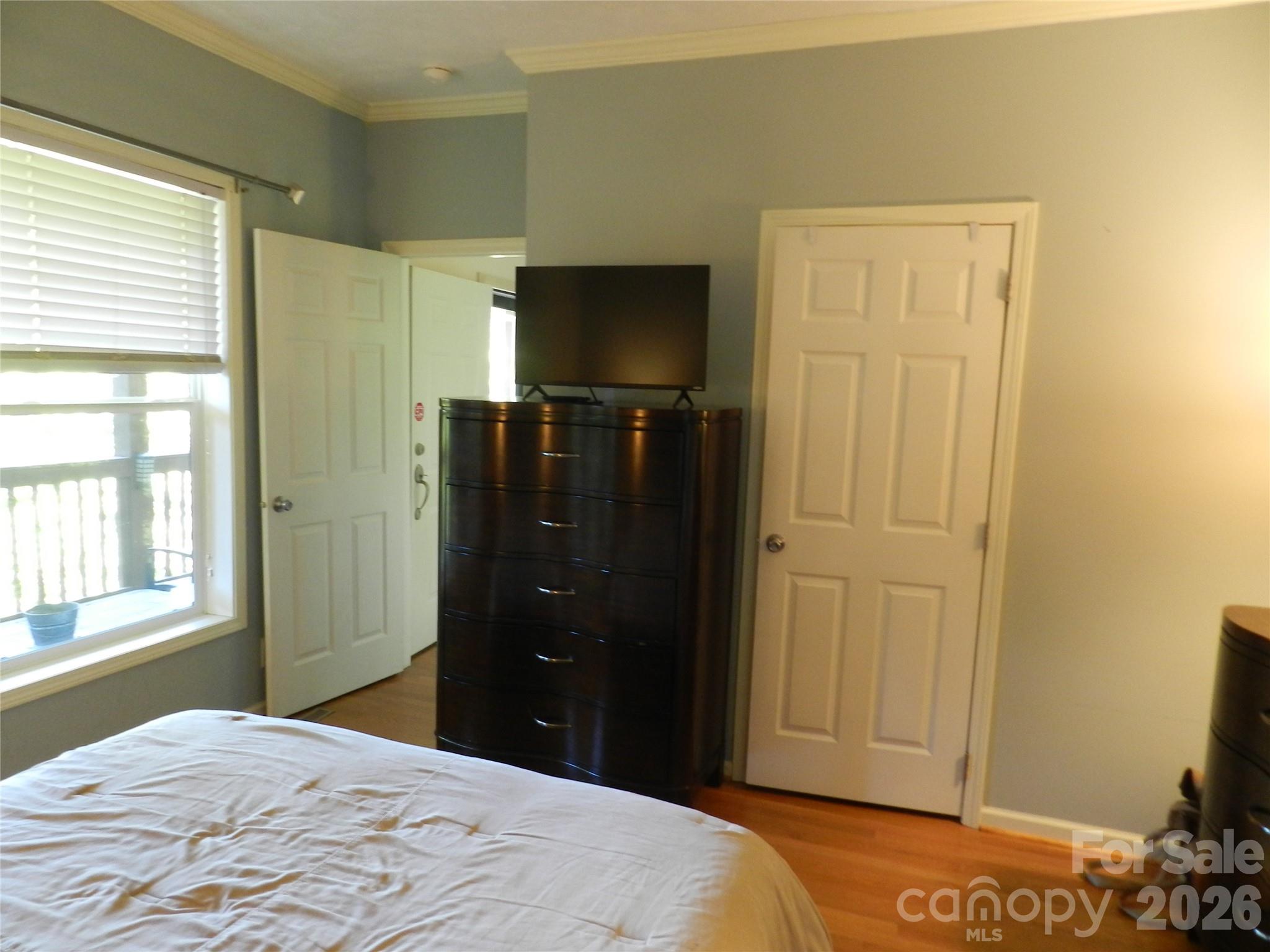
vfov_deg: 58.9
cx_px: 635
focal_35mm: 23
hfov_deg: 73.9
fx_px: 844
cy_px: 476
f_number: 3.4
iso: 400
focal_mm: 4
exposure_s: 1/6
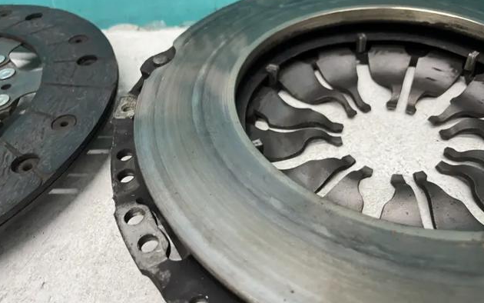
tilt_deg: -45.7
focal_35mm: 28
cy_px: 168
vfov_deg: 44.5
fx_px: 369
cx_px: 240
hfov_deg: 66.5
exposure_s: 1/50
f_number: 1.6
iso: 100
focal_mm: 4.2
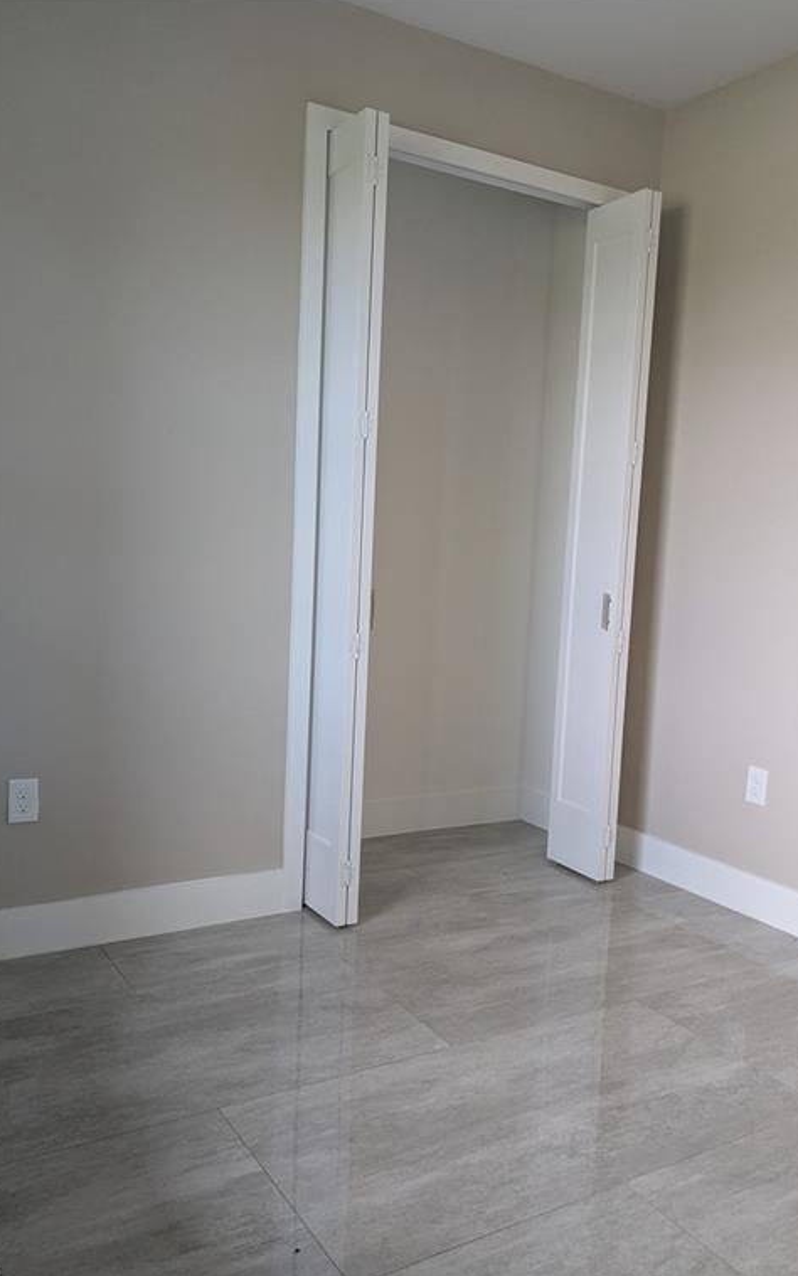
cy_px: 636
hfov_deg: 43.2
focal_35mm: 29
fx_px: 1009
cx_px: 392
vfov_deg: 64.6
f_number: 1.73
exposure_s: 1/120
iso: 143
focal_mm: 4.38
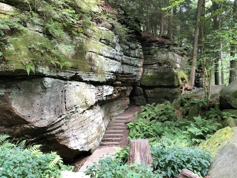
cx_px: 118
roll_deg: +2.3
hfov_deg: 63.4
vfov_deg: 49.7
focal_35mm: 28
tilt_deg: -0.1
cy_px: 89
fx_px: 192
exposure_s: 1/30
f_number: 1.8
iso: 25
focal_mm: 3.99
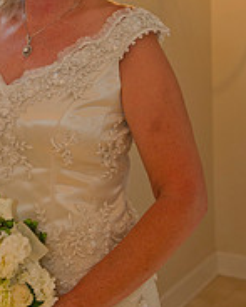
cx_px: 29
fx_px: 710
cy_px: 92
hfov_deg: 19.3
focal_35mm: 78
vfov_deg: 24.3
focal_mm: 34
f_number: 3.5
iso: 1600
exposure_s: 1/100
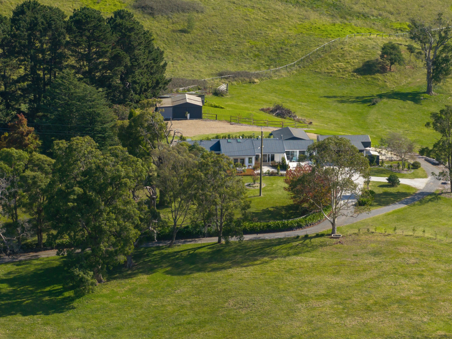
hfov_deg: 11.9
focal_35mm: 166
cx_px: 226
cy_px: 170
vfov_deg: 8.9
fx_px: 2167
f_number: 3.4
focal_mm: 30.71
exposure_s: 1/640
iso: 100
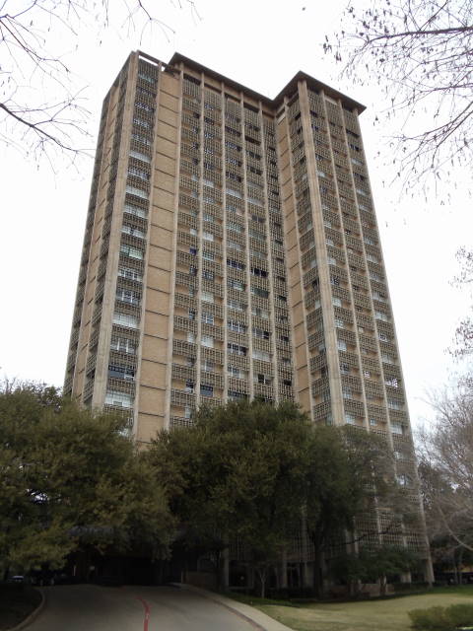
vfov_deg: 42.9
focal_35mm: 44
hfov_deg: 32.9
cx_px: 236
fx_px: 802
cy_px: 316
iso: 100
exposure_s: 1/500
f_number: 3.5
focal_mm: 6
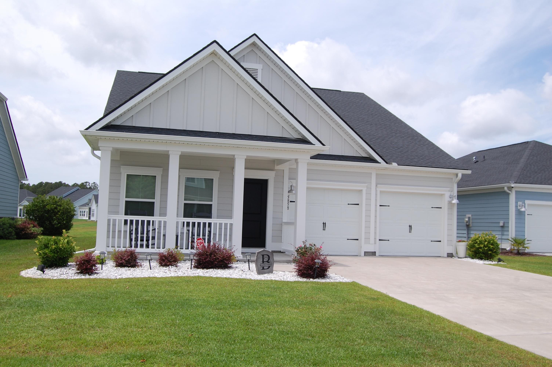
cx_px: 276
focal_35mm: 36
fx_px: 552
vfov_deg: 36.8
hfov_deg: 53.2
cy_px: 184
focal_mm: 24
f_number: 10
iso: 200
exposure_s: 1/400
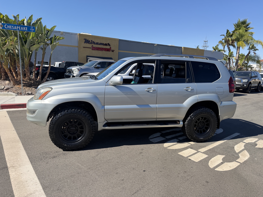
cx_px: 132
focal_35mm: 24
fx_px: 182
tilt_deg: -9.1
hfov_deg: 71.6
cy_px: 98
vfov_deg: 56.8
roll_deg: -2.9
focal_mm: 6.76
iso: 80
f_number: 1.78
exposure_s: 1/2525
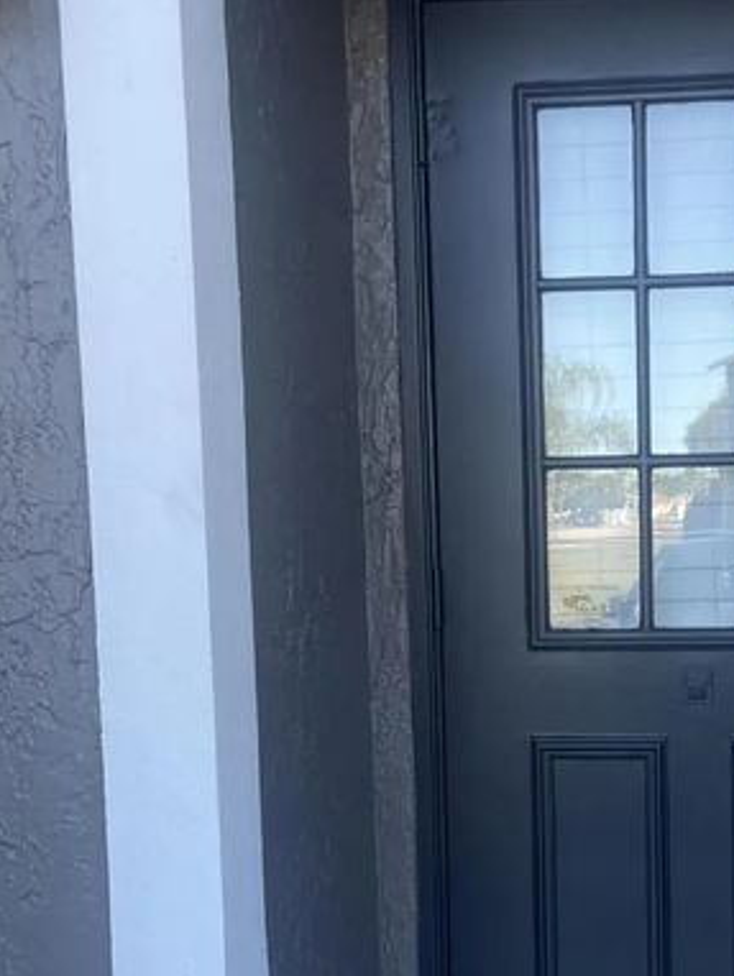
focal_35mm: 58
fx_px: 1638
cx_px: 647
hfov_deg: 24.6
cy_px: 678
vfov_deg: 32.8
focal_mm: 4.2
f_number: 1.6
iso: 32
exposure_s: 1/373
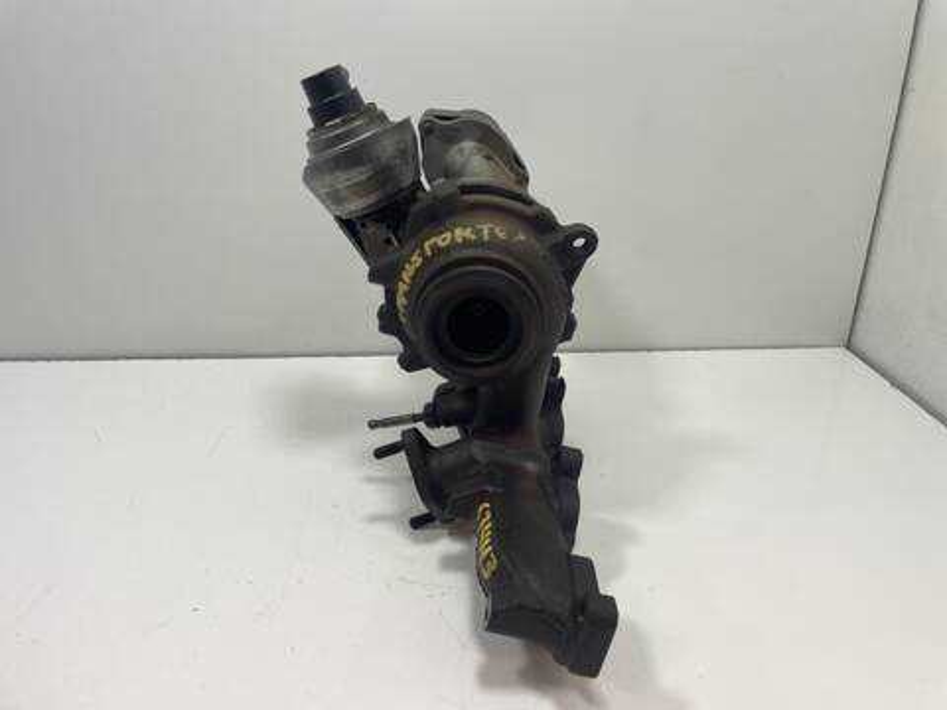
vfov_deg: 53.1
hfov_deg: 67.3
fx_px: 711
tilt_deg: -24.0
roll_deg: -0.7
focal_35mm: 26
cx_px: 474
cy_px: 355
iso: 50
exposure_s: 1/100
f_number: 1.6
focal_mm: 4.2
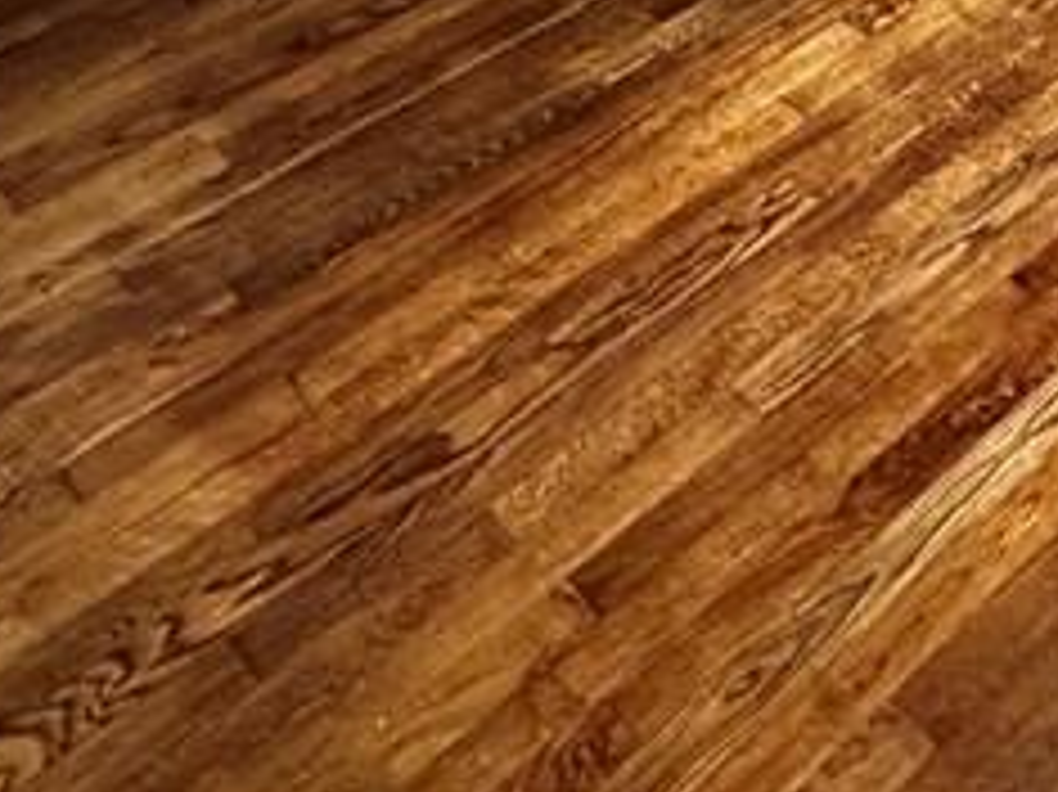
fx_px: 1863
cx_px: 1085
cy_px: -914
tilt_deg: -6.4
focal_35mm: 61
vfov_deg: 16.4
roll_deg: +4.6
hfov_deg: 29.4
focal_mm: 2.22
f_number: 2.2
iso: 250
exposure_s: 1/60
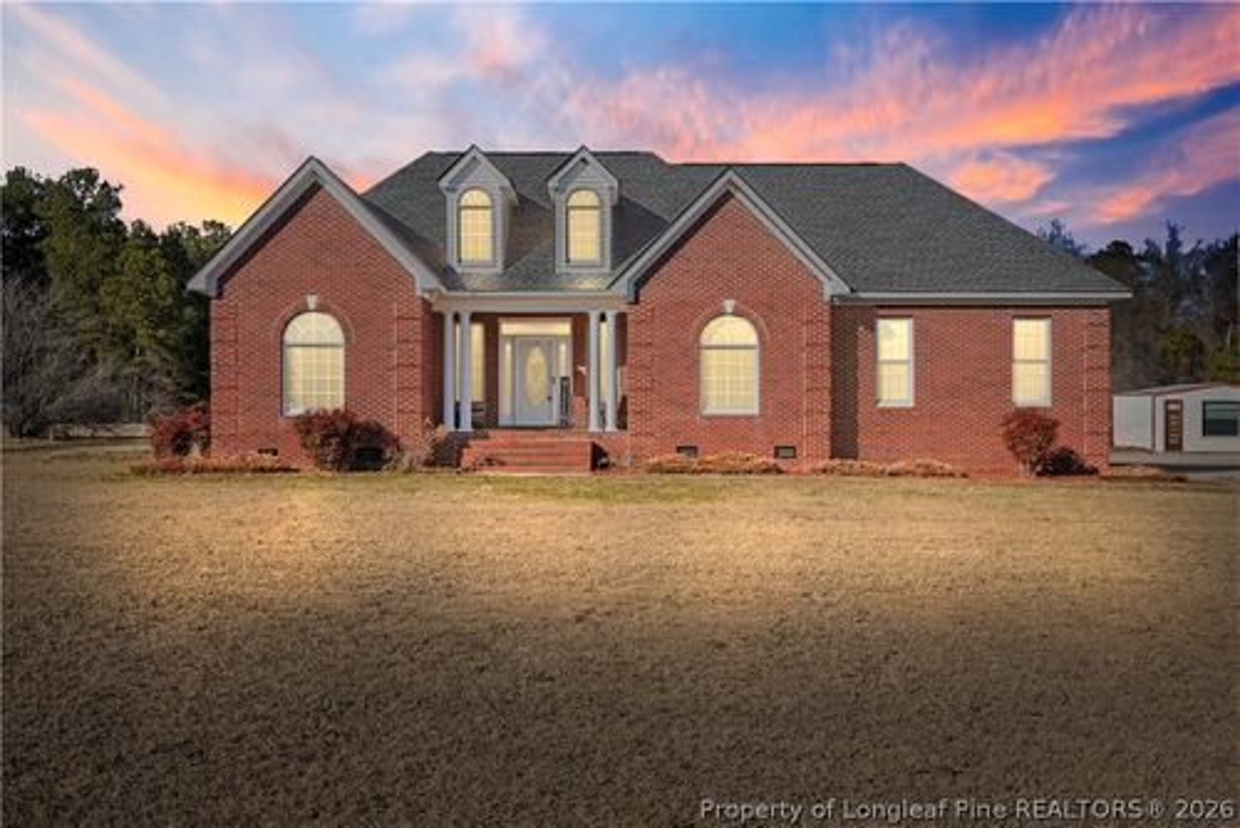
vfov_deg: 37.9
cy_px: 414
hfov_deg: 54.4
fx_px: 1206
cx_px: 620
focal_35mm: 35
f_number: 7.1
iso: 640
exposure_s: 1/2000
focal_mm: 35
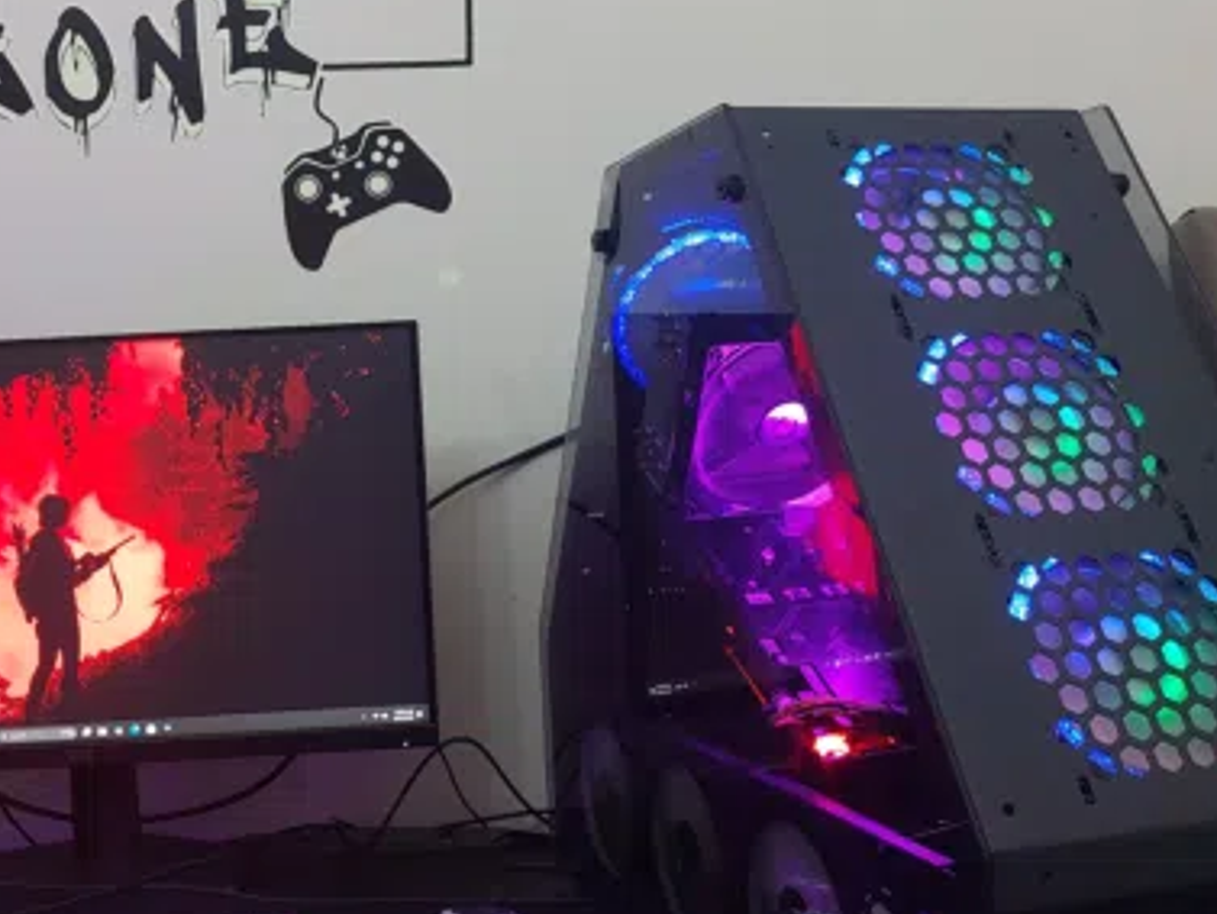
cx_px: 465
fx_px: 1372
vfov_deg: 36.8
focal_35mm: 39
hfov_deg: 47.5
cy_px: 446
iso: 400
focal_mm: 5.06
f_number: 1.8
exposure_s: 1/33.3
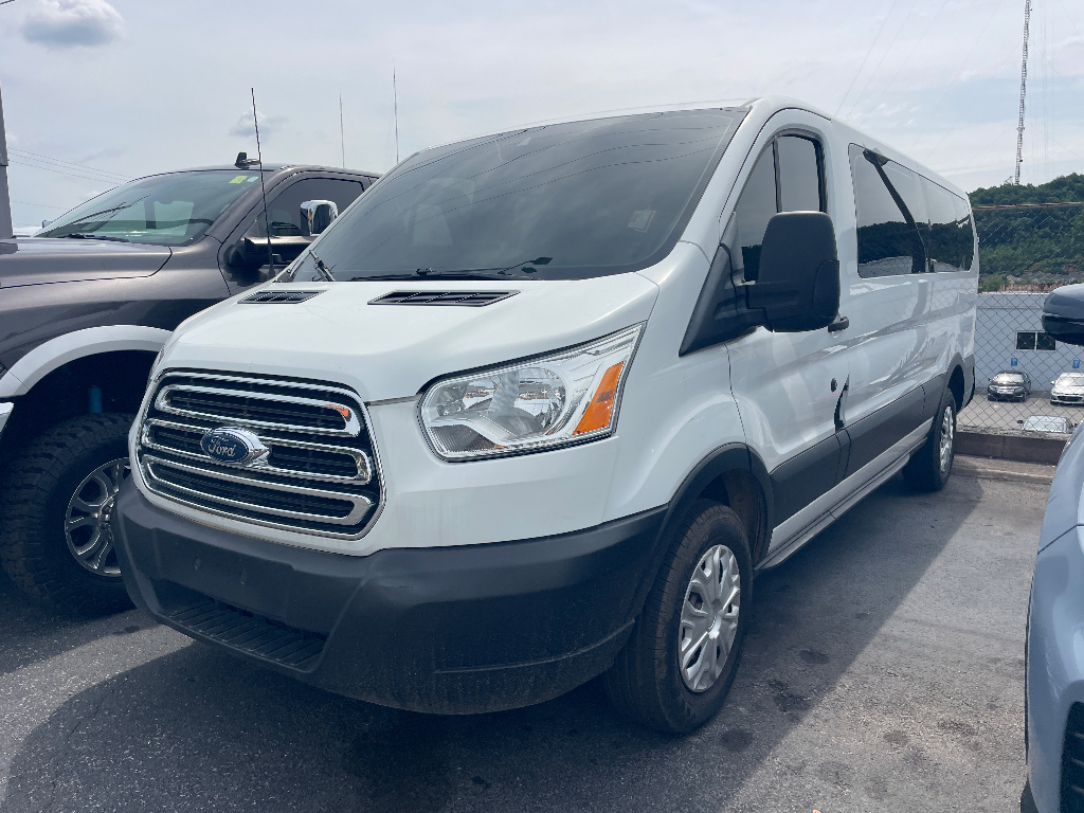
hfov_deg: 67.3
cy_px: 406
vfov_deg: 53.1
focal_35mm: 26
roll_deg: -0.1
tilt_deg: -8.4
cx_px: 542
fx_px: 814
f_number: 1.6
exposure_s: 1/4831
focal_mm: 4.2
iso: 32
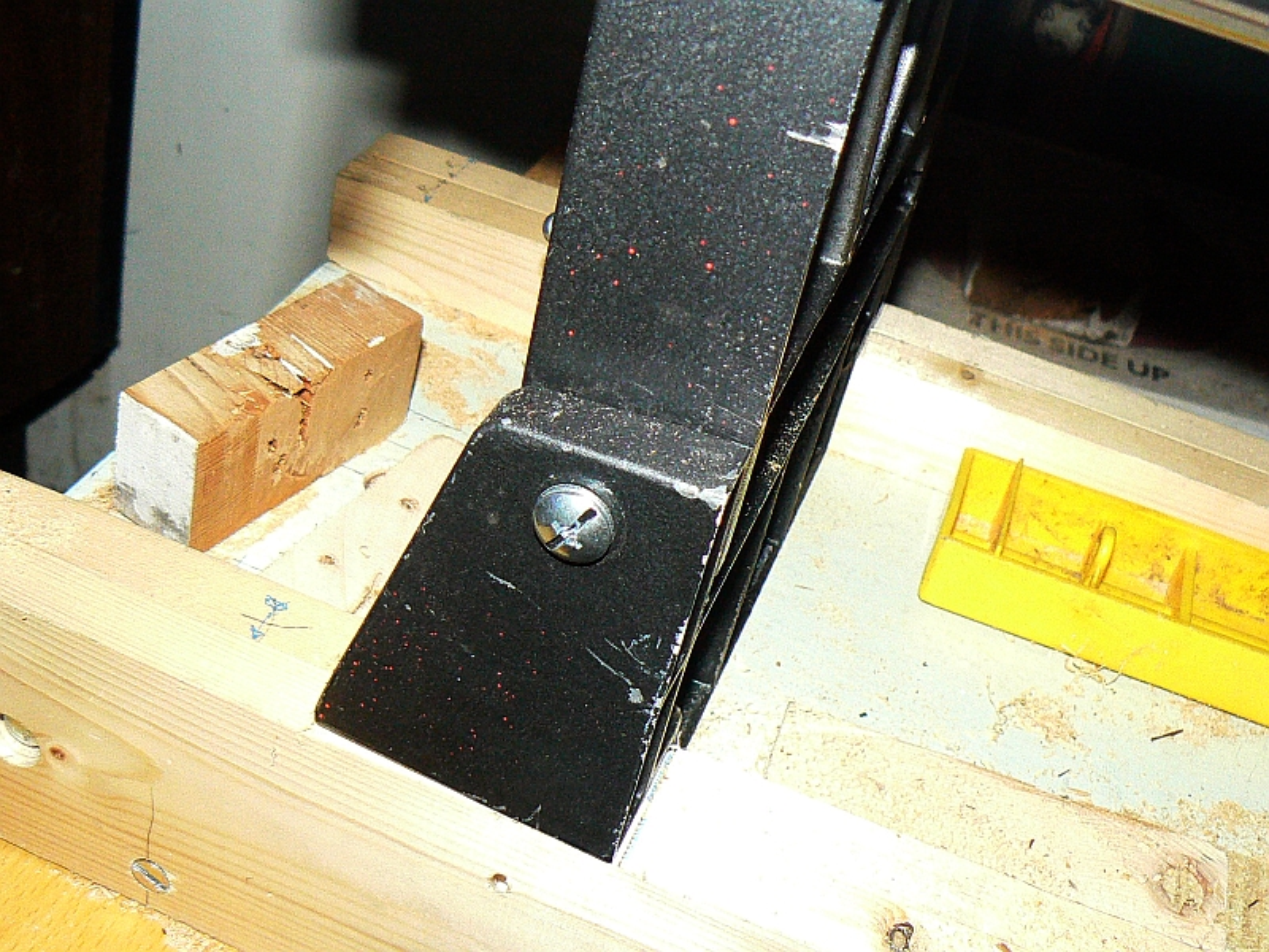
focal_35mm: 43
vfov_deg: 33.6
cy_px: 476
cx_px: 634
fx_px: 1576
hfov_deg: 43.9
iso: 400
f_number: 2.8
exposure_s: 1/30
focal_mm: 6
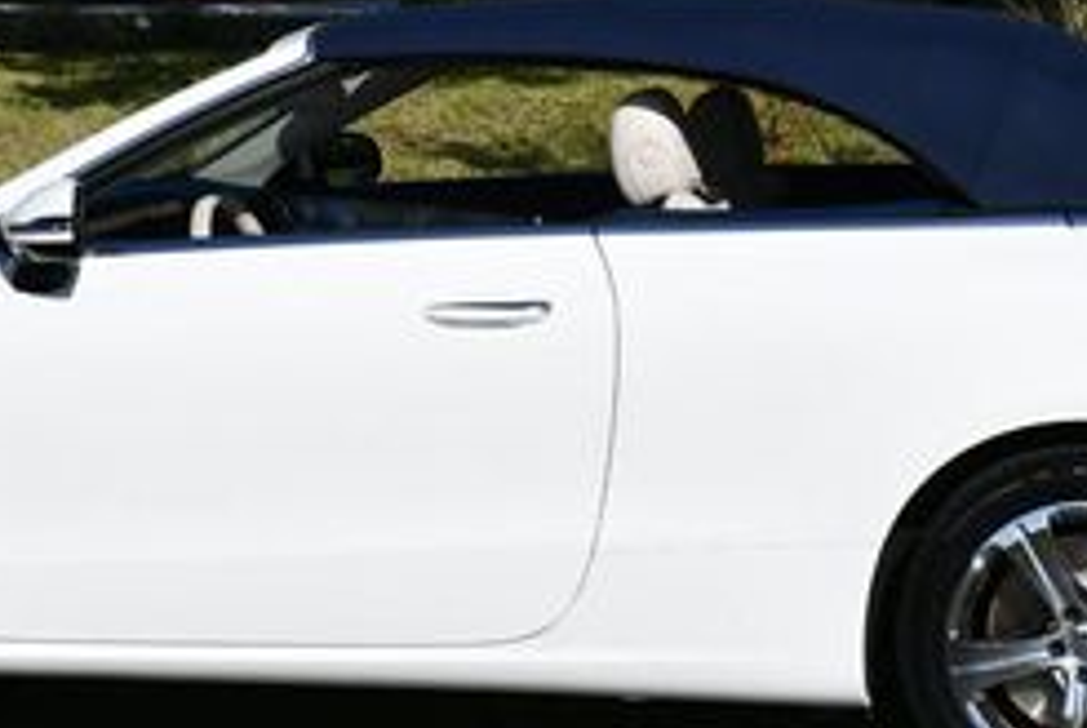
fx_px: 3476
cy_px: 49
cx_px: 541
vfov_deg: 11.9
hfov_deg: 17.8
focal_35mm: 115
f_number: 9
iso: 100
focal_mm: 22
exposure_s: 1/320
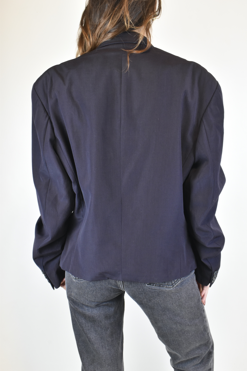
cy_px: 186
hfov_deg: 30.8
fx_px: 448
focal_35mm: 44
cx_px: 124
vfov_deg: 45.0
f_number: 13
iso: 1600
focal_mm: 29
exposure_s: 1/25
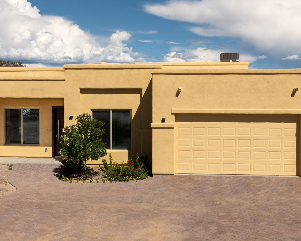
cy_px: 101
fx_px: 410
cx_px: 151
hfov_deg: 40.3
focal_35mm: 46
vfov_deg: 32.7
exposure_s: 1/320
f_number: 16
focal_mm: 24
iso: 160
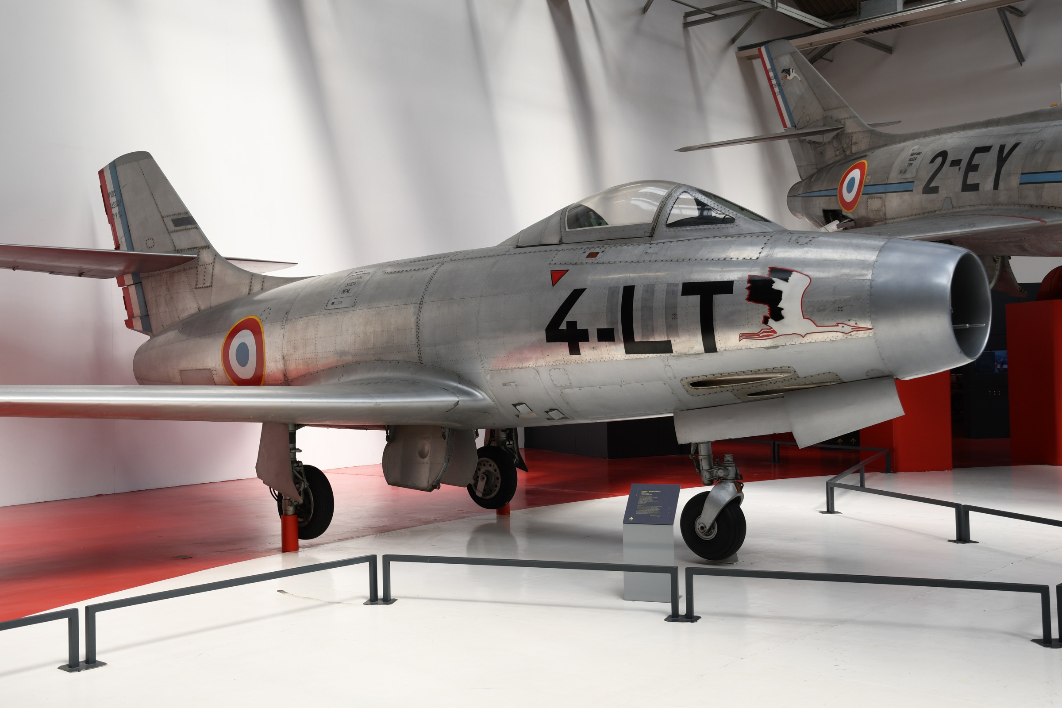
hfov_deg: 48.5
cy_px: 354
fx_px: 1180
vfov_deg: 33.4
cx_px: 531
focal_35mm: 40
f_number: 5.6
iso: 125
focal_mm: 27
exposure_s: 1/125
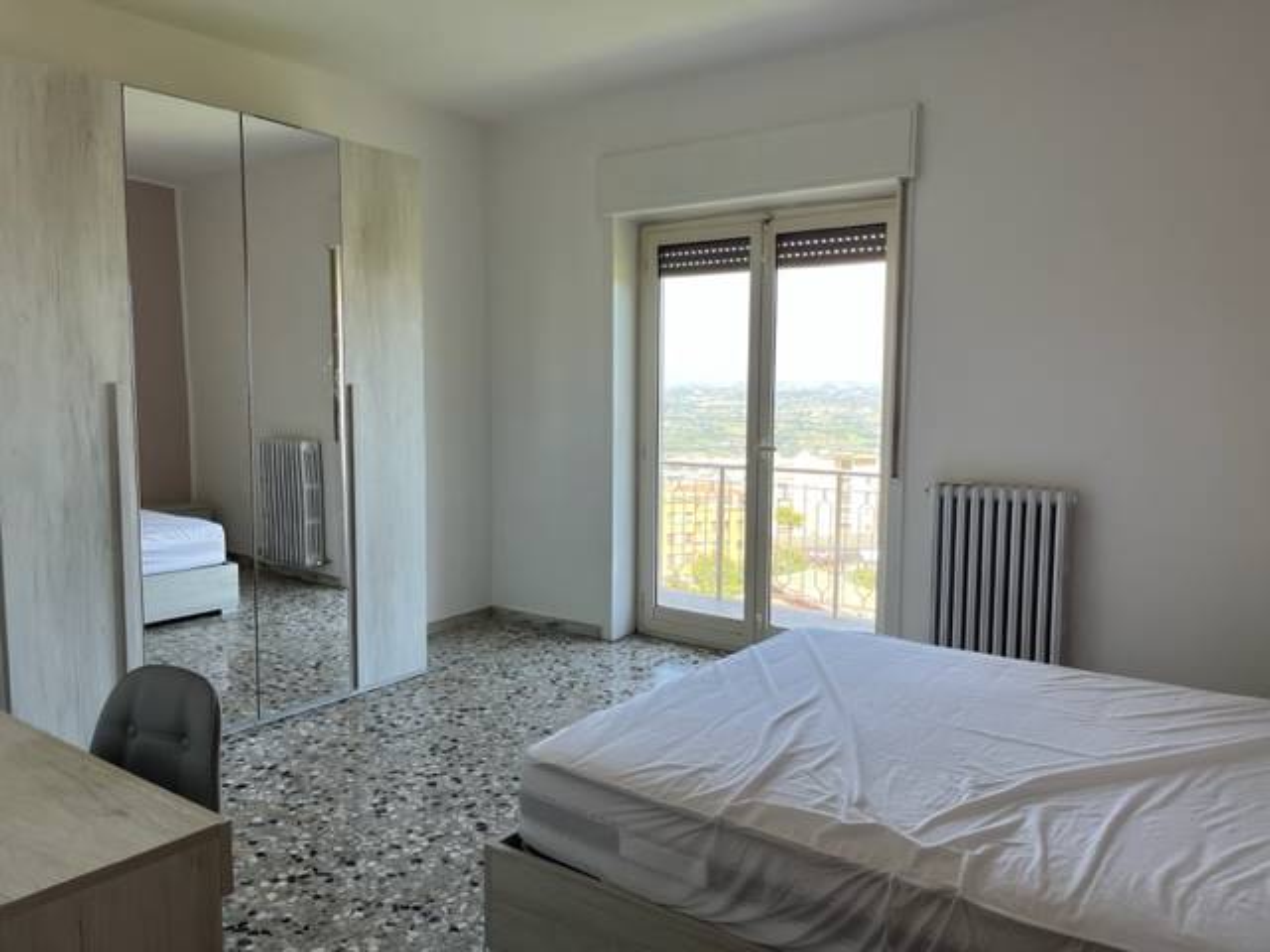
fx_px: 954
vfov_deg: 53.1
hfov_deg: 67.3
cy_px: 476
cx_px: 635
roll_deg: +0.0
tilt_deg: -6.3
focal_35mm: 26
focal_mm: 5.1
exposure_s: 1/185
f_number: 1.6
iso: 40
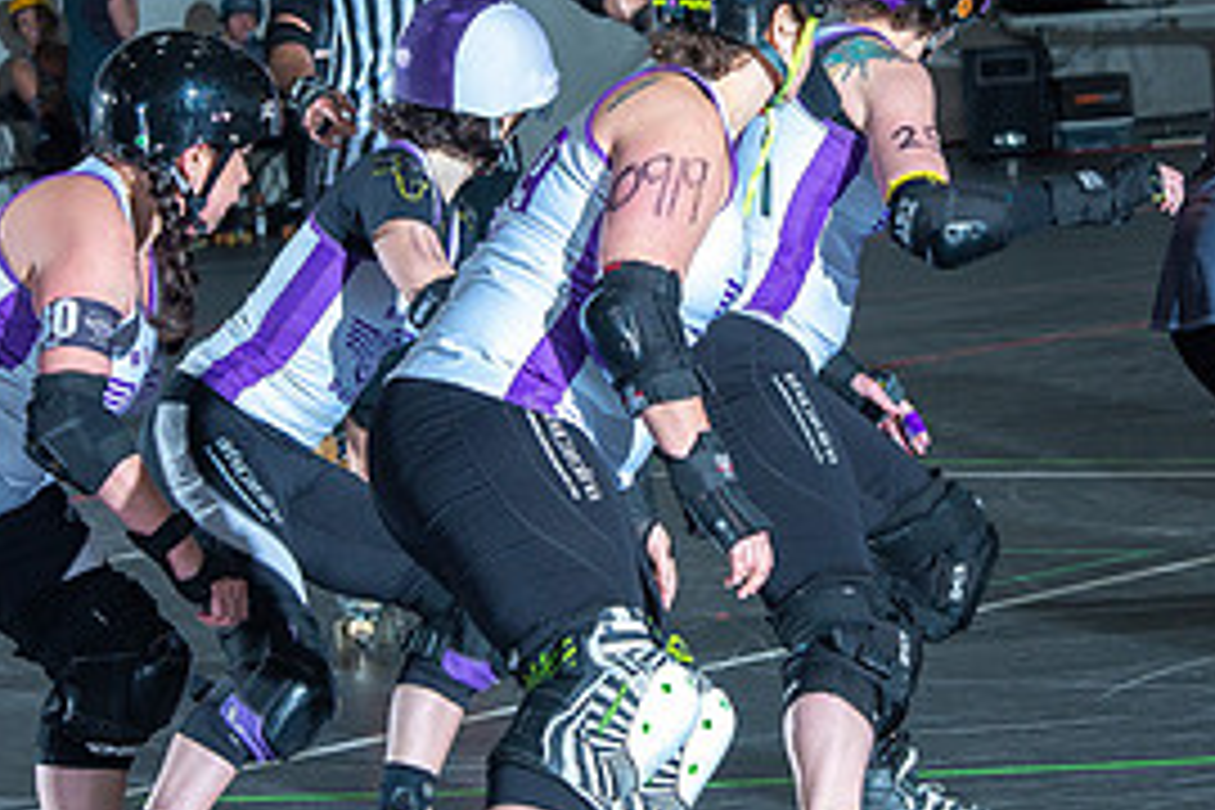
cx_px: 724
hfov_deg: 9.6
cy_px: 254
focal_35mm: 215
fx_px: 7256
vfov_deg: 6.4
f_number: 8
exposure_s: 1/160
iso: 800
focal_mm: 100
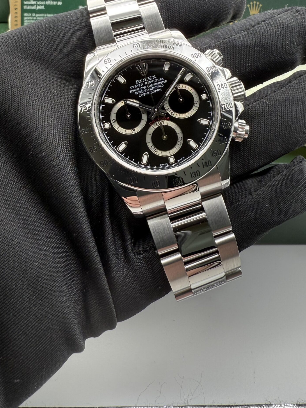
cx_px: 159
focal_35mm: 33
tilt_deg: -33.2
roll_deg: -1.4
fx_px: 389
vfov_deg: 54.2
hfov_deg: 42.9
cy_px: 133
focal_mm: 2.22
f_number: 2.2
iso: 50
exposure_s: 1/99
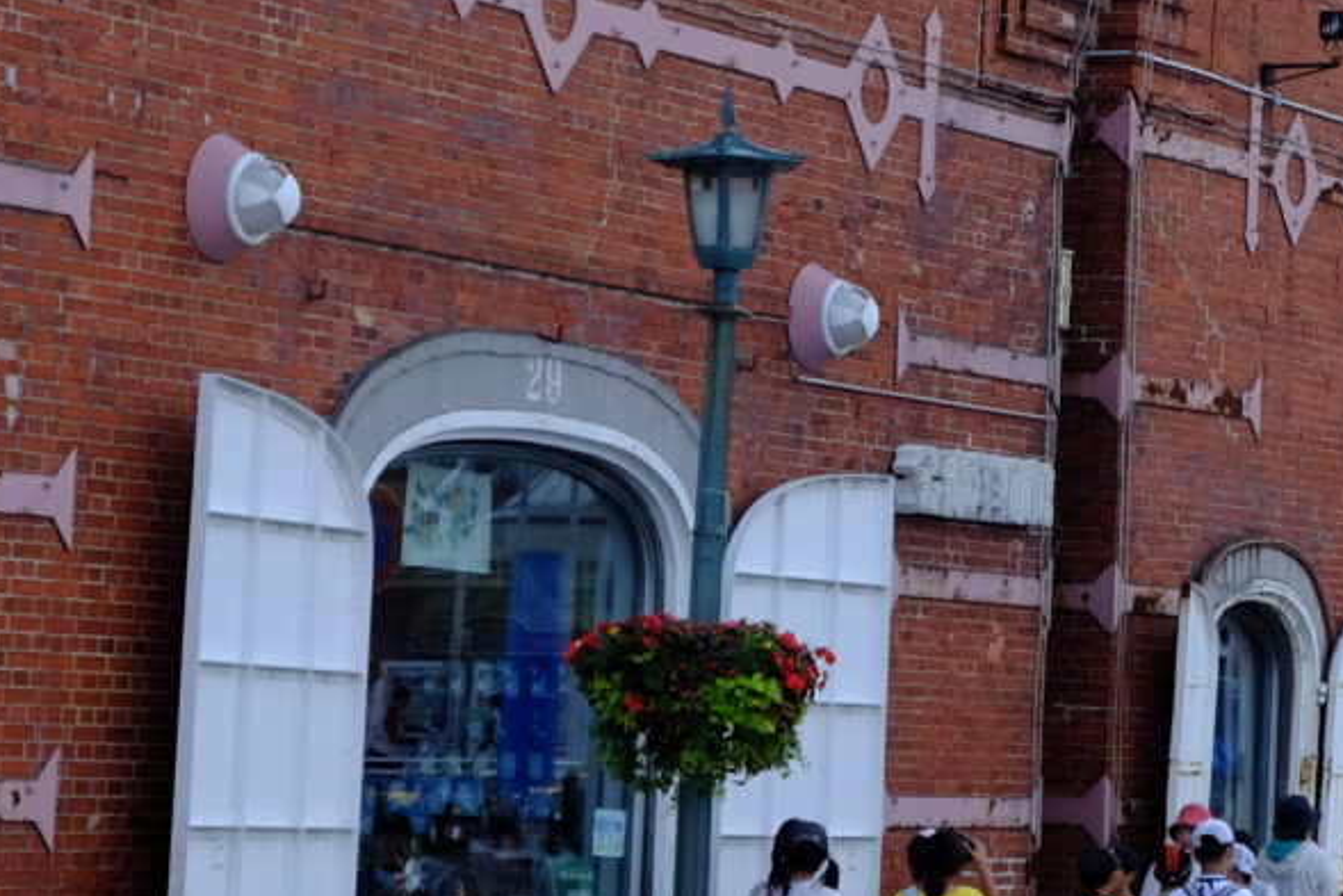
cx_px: 1227
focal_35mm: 146
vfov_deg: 9.4
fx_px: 5448
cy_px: 129
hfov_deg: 13.9
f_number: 5.6
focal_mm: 27.7
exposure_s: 1/420
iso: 200
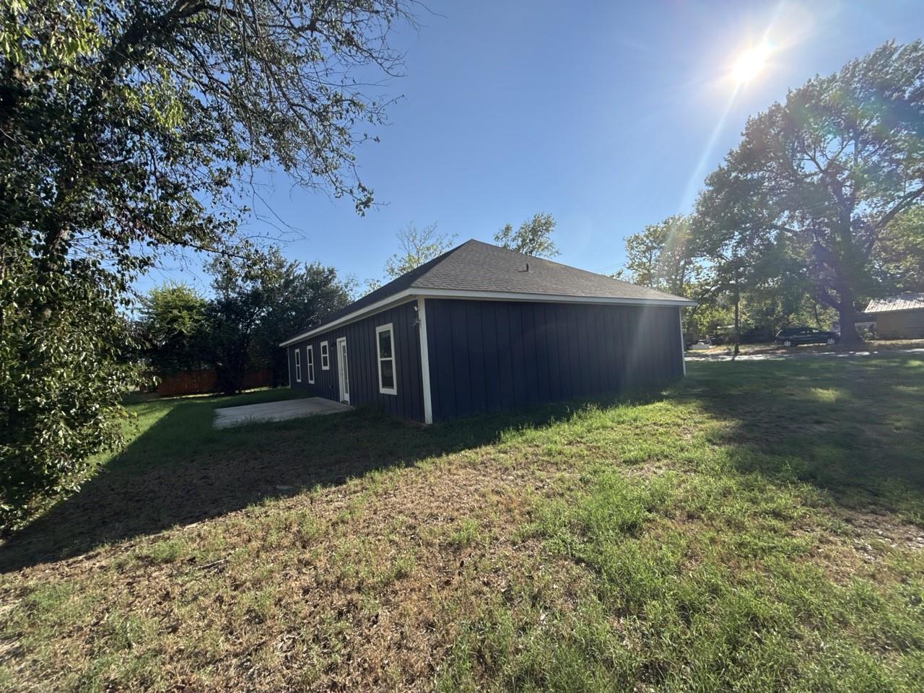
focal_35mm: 14
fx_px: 374
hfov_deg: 102.1
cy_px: 346
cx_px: 462
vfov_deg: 85.7
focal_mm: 2.22
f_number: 2.2
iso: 64
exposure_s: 1/2024
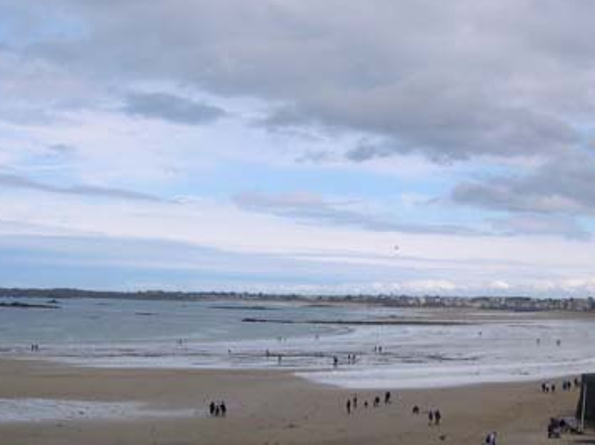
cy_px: 278
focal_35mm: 58
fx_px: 996
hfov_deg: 32.9
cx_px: 402
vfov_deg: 25.1
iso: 100
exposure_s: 1/233
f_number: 7.6
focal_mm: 8
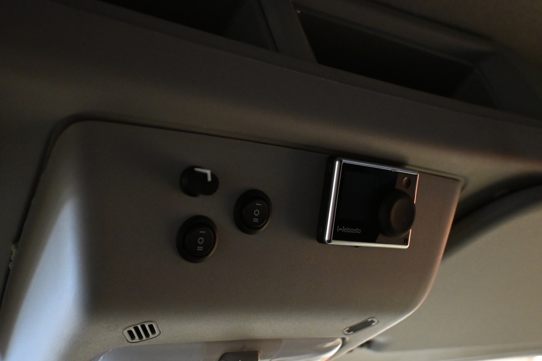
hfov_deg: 44.5
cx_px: 270
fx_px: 662
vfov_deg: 30.5
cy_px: 185
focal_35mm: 44
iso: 4500
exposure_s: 1/60
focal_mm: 28
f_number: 4.5
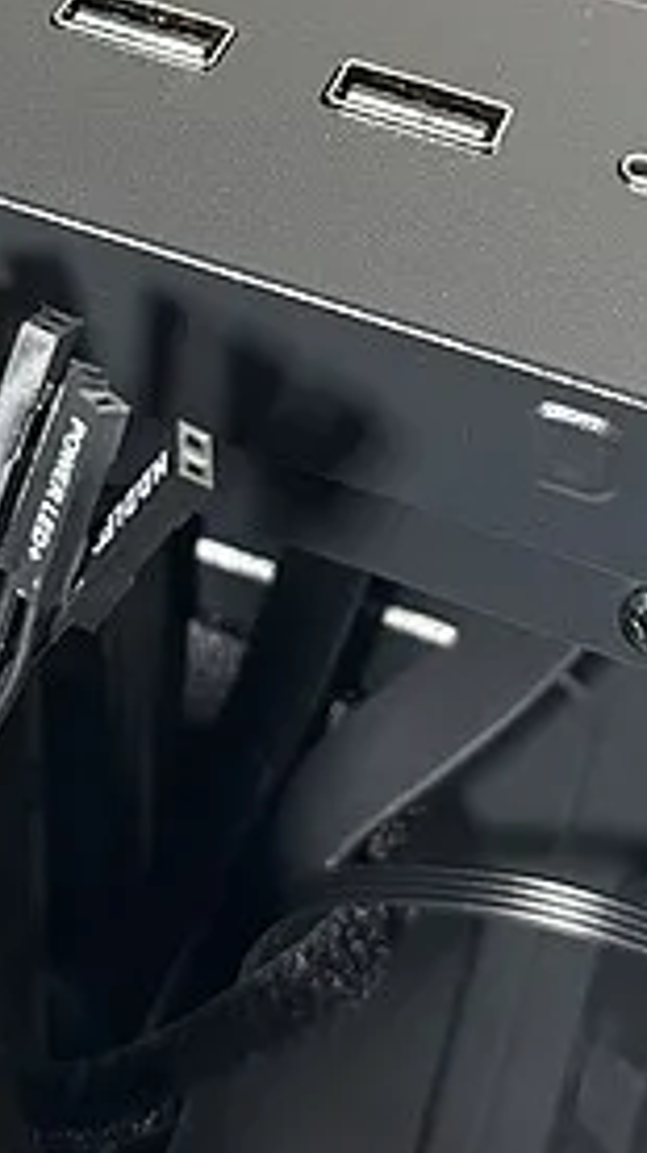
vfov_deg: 25.5
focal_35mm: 80
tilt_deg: -34.5
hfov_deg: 15.0
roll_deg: -5.1
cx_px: 150
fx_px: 2443
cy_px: 69
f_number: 1.6
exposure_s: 1/60
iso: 200
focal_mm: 5.96
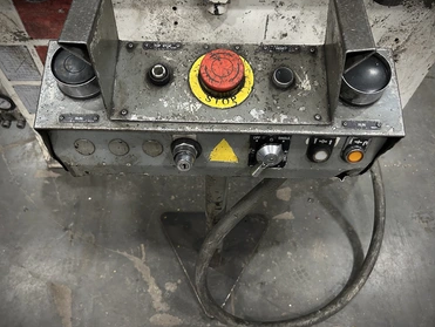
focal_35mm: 28
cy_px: 161
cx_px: 216
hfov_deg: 63.4
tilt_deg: -57.0
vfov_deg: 49.8
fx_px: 352
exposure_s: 1/40
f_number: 1.5
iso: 500
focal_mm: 5.7
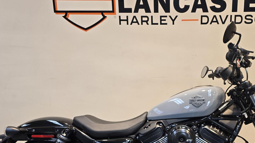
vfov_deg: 30.4
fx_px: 257
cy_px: 114
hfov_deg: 52.0
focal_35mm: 38
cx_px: 165
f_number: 1.7
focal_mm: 6.3
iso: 200
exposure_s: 1/120
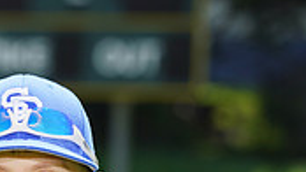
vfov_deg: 1.5
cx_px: -46
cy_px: 266
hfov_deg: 2.7
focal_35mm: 802
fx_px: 6509
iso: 100
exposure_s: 1/250
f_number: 8
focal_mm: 229
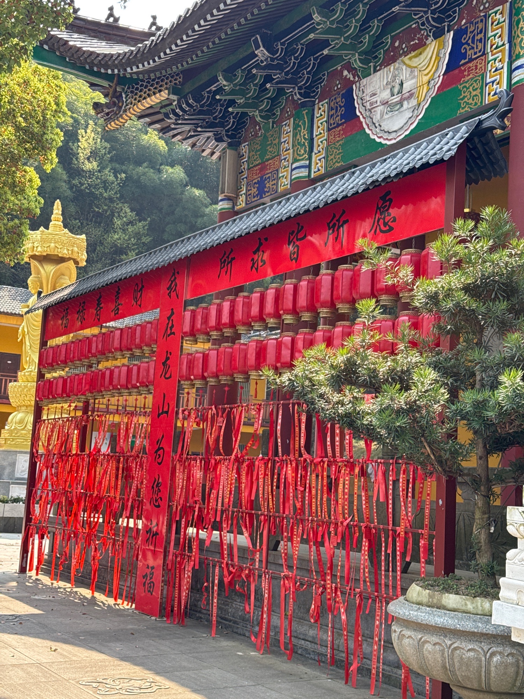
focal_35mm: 48
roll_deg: -4.1
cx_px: 262
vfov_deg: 39.7
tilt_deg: +8.5
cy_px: 350
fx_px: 969
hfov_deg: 30.3
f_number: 1.78
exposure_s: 1/621
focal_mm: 6.76
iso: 64
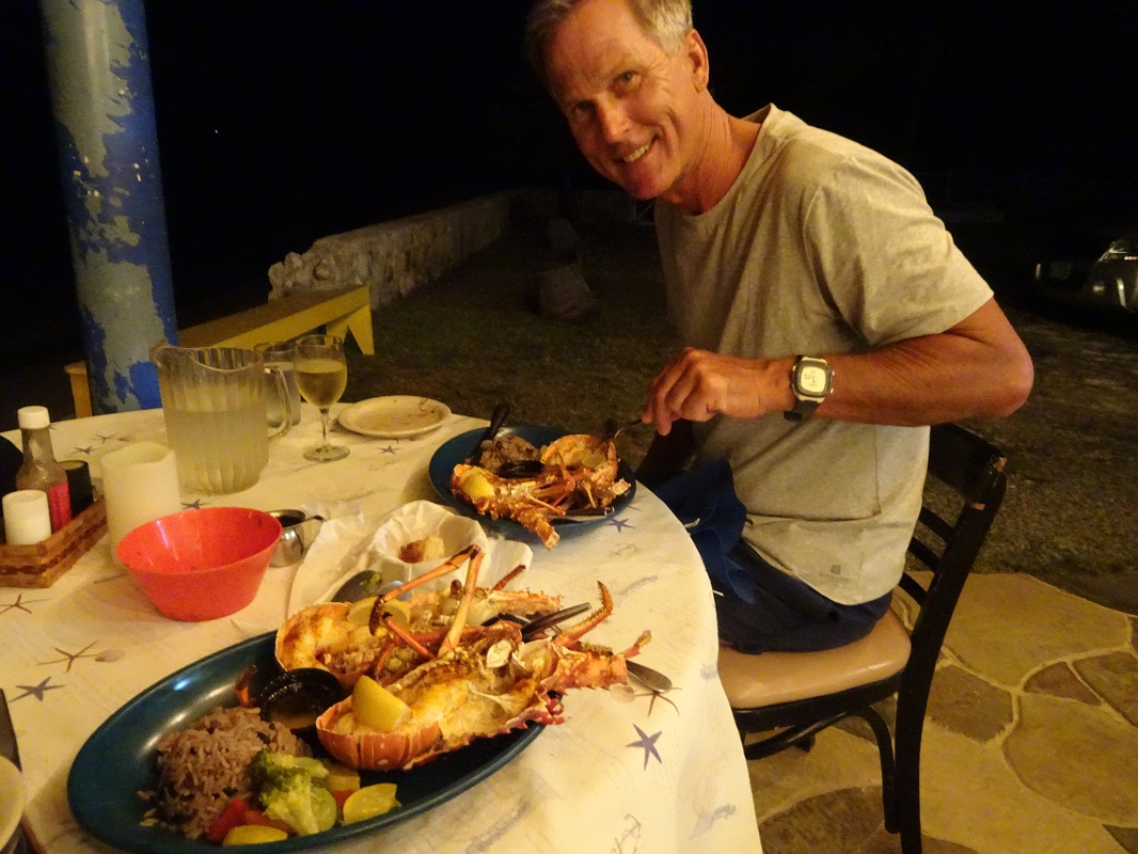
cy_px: 427
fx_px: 789
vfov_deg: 56.8
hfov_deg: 71.6
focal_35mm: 24
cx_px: 569
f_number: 3.5
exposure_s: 1/4
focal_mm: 4.1
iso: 2000
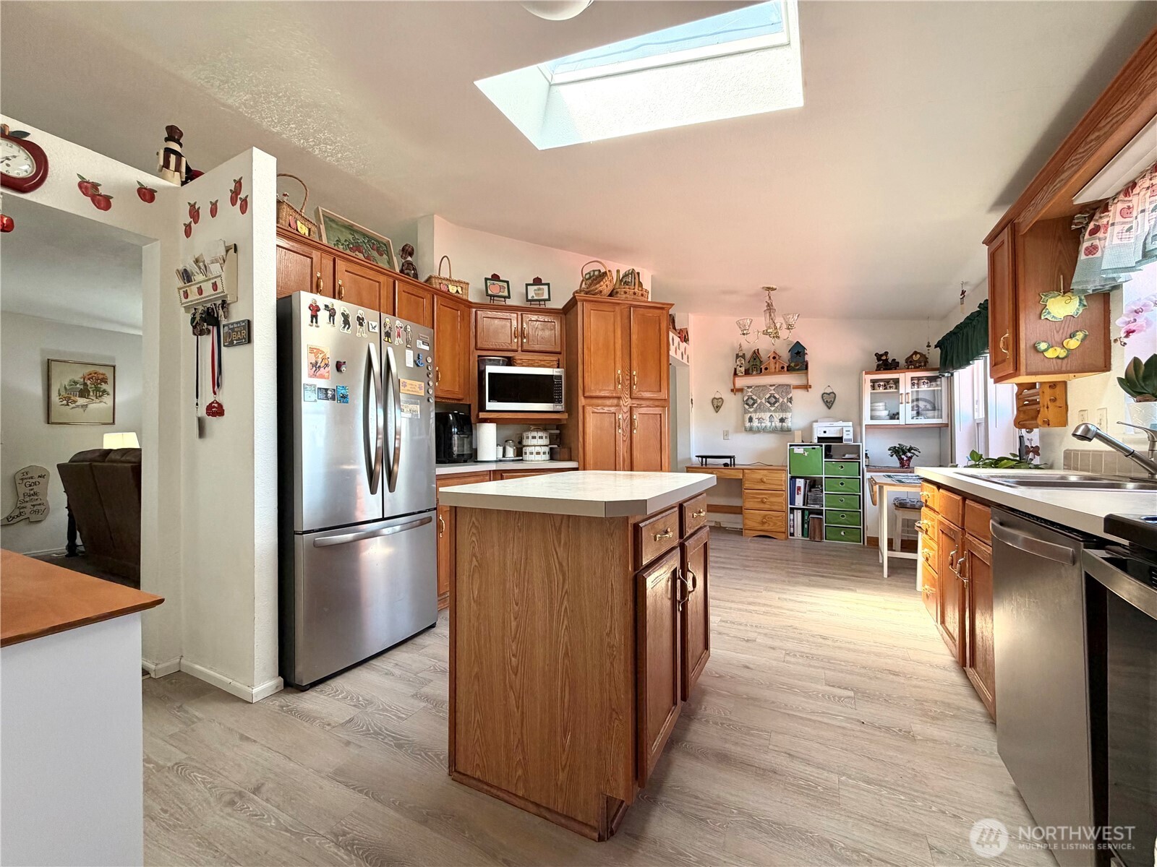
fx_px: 468
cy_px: 434
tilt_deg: +1.3
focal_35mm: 14
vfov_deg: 85.7
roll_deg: +0.7
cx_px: 578
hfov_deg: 102.1
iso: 160
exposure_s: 1/121
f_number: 2.2
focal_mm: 2.22
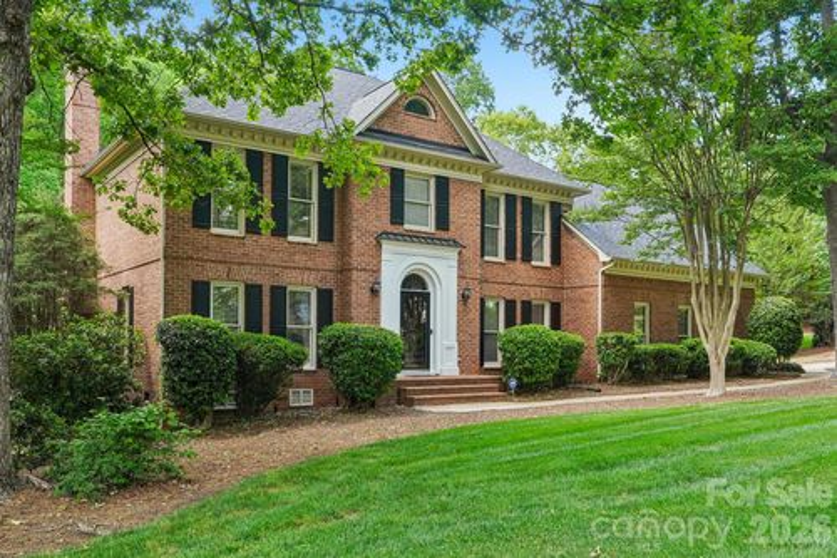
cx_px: 418
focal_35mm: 30
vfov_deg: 43.6
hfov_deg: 61.9
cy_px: 279
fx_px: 697
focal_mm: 20
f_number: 8
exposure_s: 1/20
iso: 400
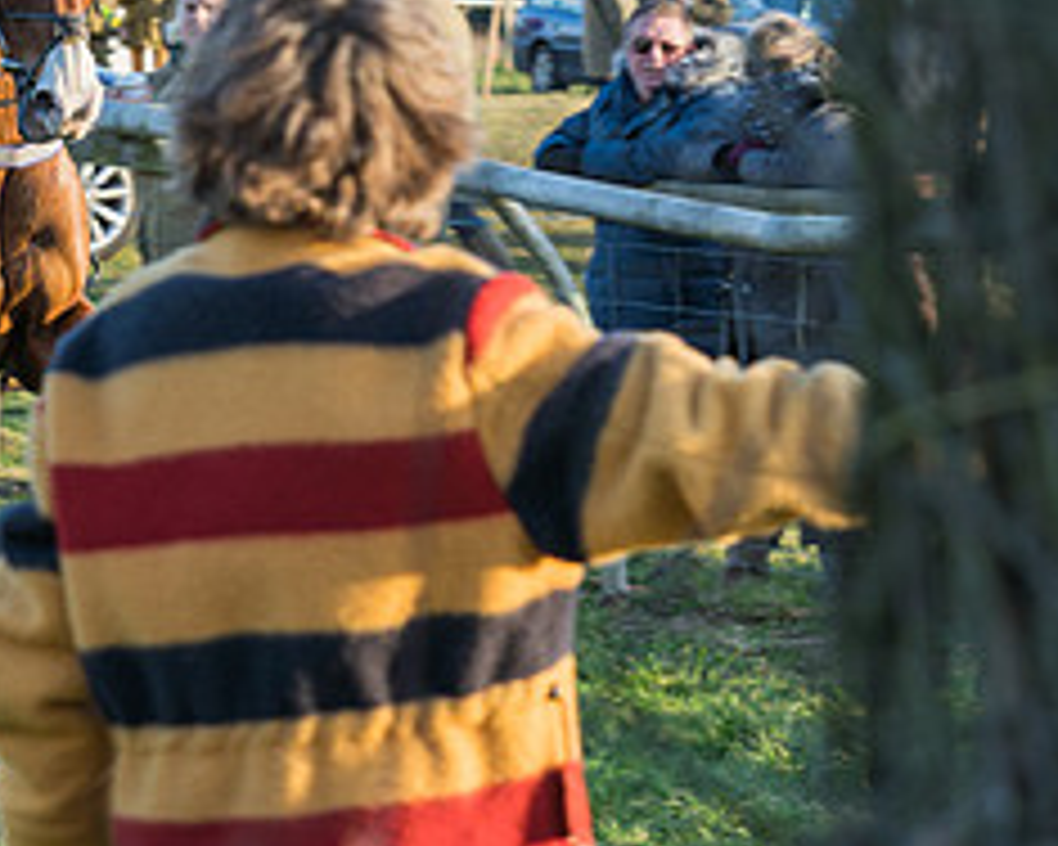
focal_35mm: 262
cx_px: 143
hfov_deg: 7.4
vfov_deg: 5.9
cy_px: 118
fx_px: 8204
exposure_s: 1/200
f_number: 5.6
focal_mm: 92
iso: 200
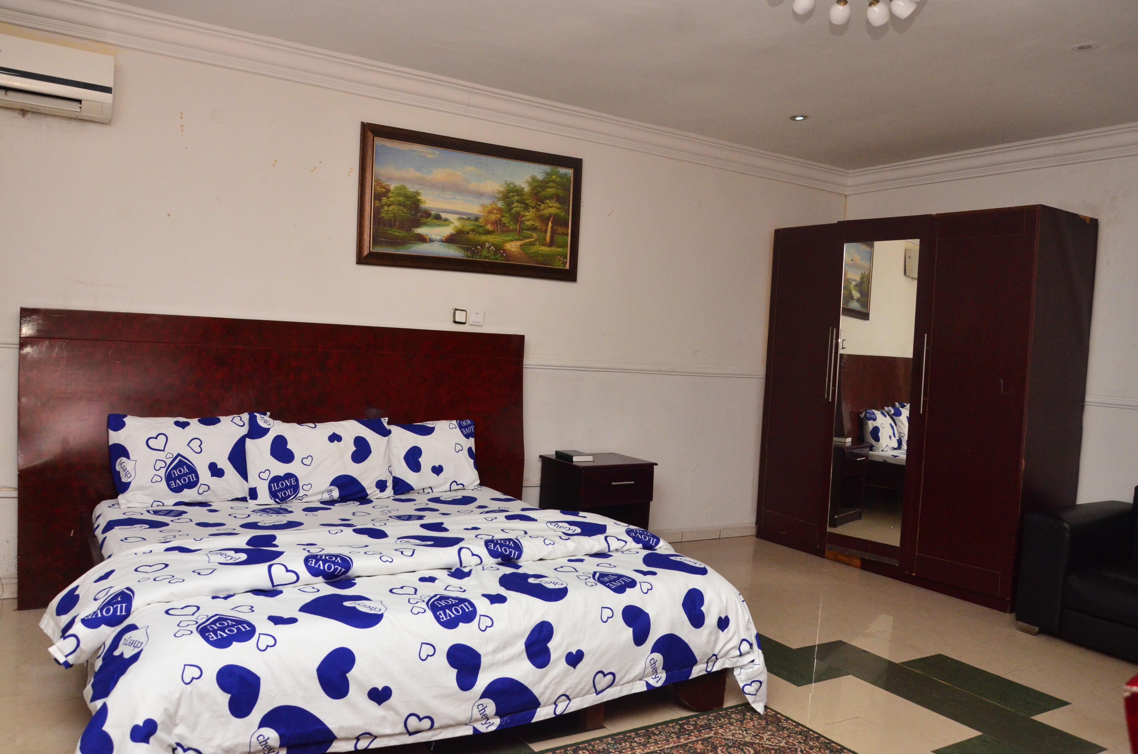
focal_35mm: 27
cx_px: 569
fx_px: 852
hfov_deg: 67.5
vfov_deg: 47.7
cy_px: 377
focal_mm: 18
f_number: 7.1
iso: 1600
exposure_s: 1/250
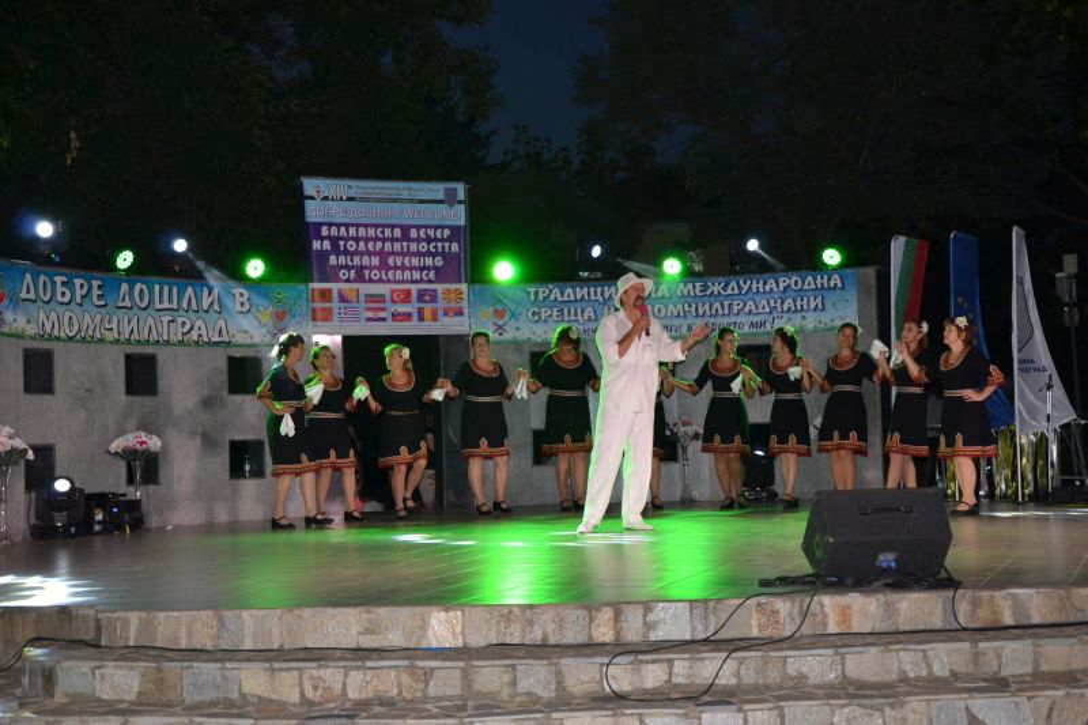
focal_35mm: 57
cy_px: 362
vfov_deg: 23.8
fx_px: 1722
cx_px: 544
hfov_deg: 35.1
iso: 800
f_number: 4.5
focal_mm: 38
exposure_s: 1/60
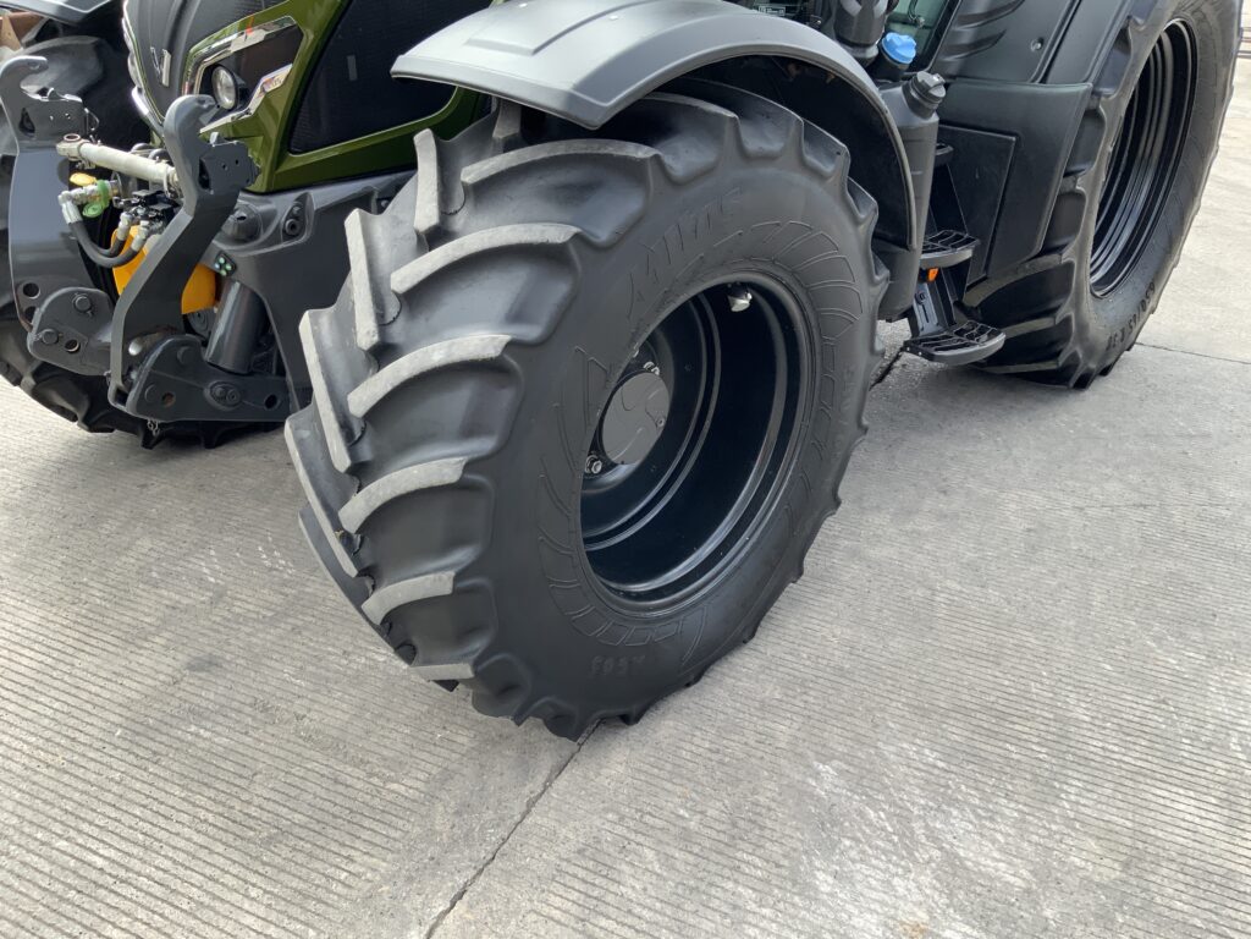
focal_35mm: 29
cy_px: 470
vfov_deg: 48.2
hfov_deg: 61.7
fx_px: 1048
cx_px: 626
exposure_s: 1/281
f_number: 1.8
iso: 16
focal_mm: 3
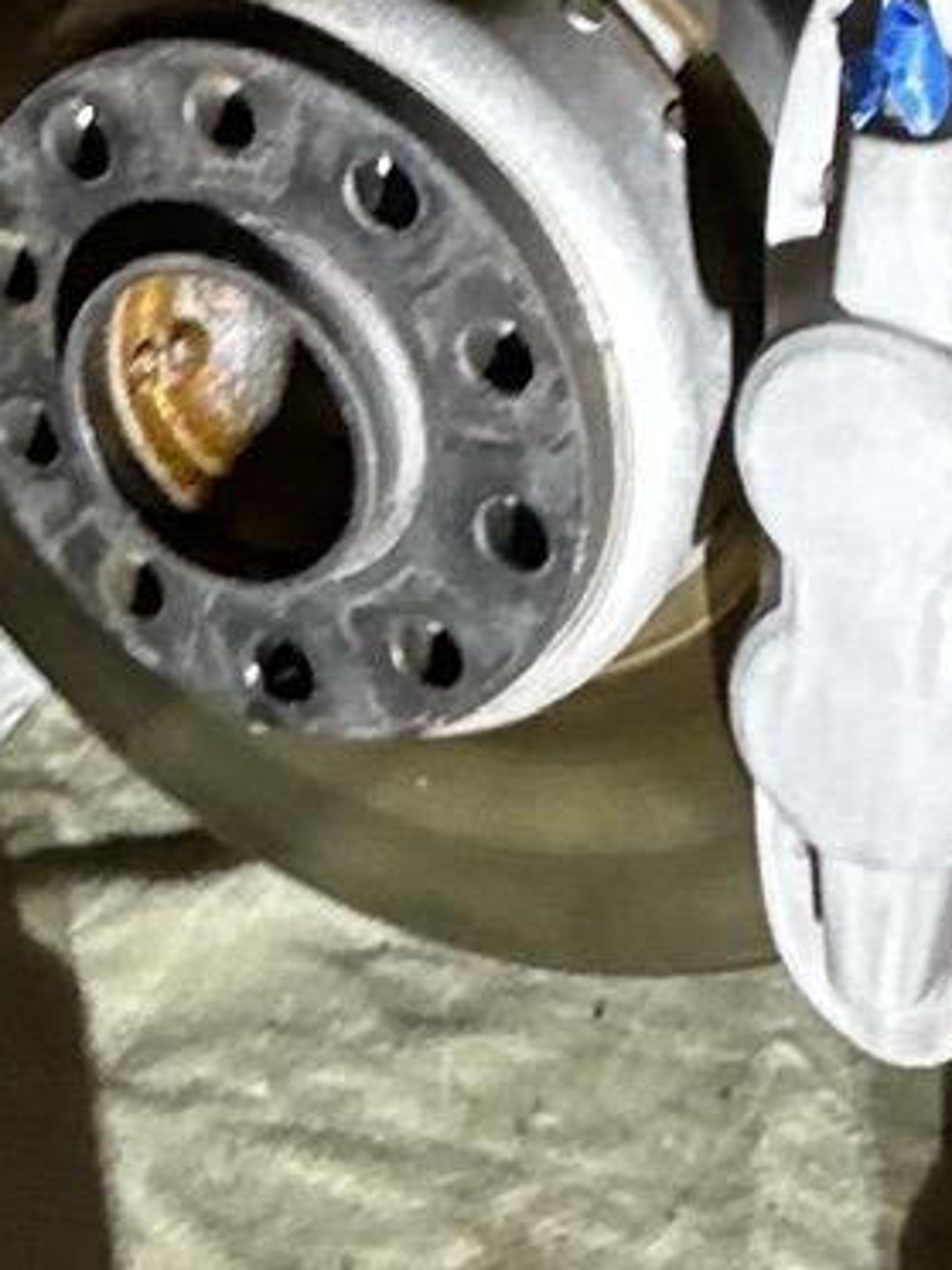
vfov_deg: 21.8
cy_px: -553
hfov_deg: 18.8
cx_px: 836
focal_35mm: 77
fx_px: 2824
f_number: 2.2
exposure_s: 1/33
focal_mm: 2.22
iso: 640
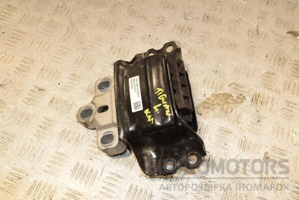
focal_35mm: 42
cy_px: 100
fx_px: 349
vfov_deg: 31.9
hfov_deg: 46.4
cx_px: 150
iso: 800
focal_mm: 28
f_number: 8
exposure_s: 1/200
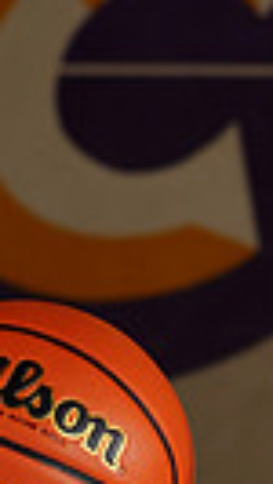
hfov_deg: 1.6
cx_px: 355
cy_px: 717
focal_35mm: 739
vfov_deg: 2.9
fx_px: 9492
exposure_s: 1/200
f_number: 9
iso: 200
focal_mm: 162
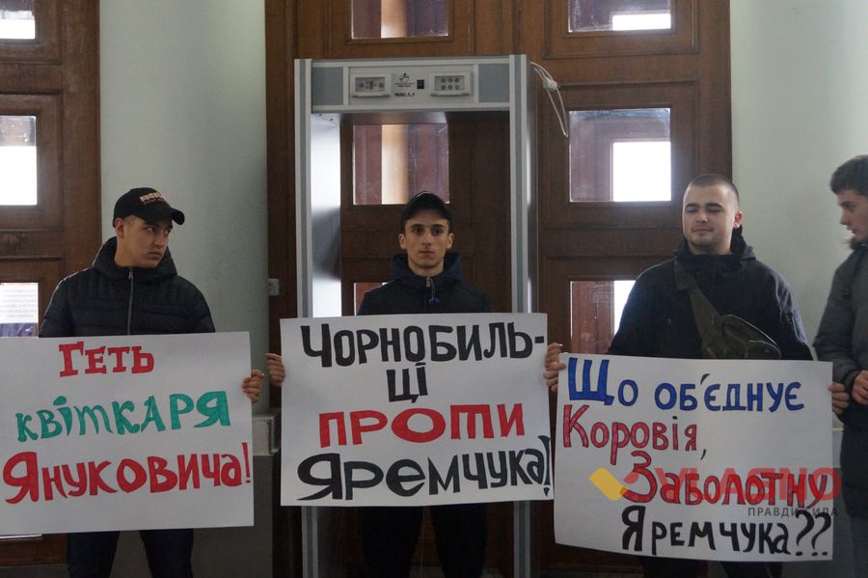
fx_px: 1627
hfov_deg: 29.9
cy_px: 289
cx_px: 434
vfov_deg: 20.1
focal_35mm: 68
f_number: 6.3
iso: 3200
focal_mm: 45
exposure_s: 1/30
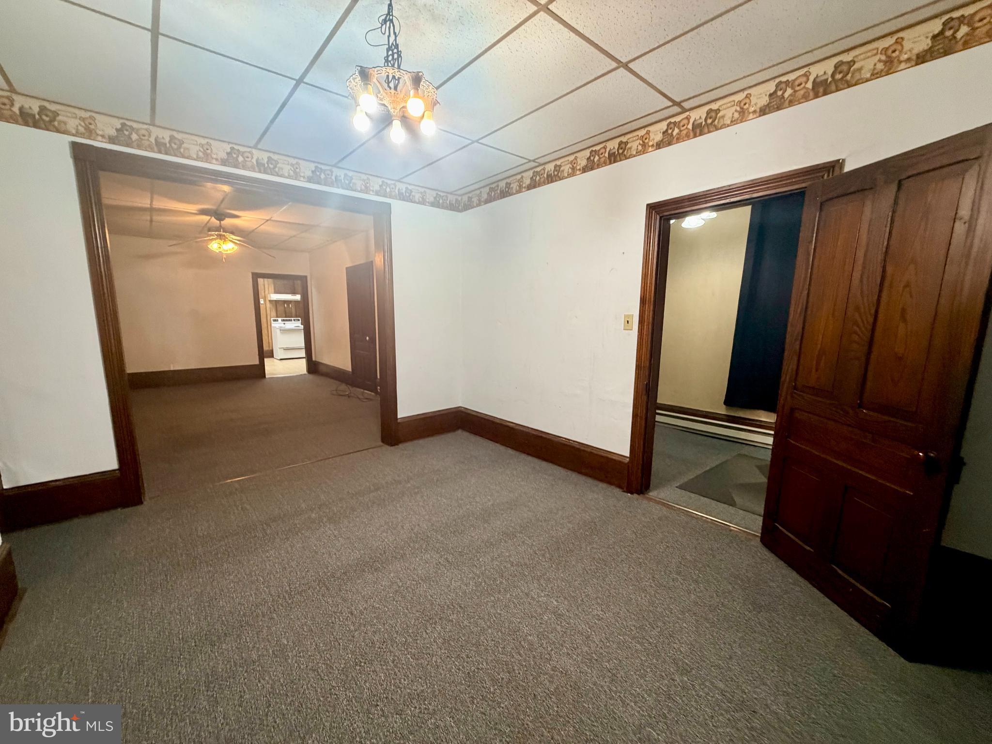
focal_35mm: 14
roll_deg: -0.4
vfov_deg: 85.7
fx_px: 401
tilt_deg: -8.3
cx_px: 496
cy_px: 372
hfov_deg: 102.1
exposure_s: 1/60
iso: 320
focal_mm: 2.22
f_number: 2.2
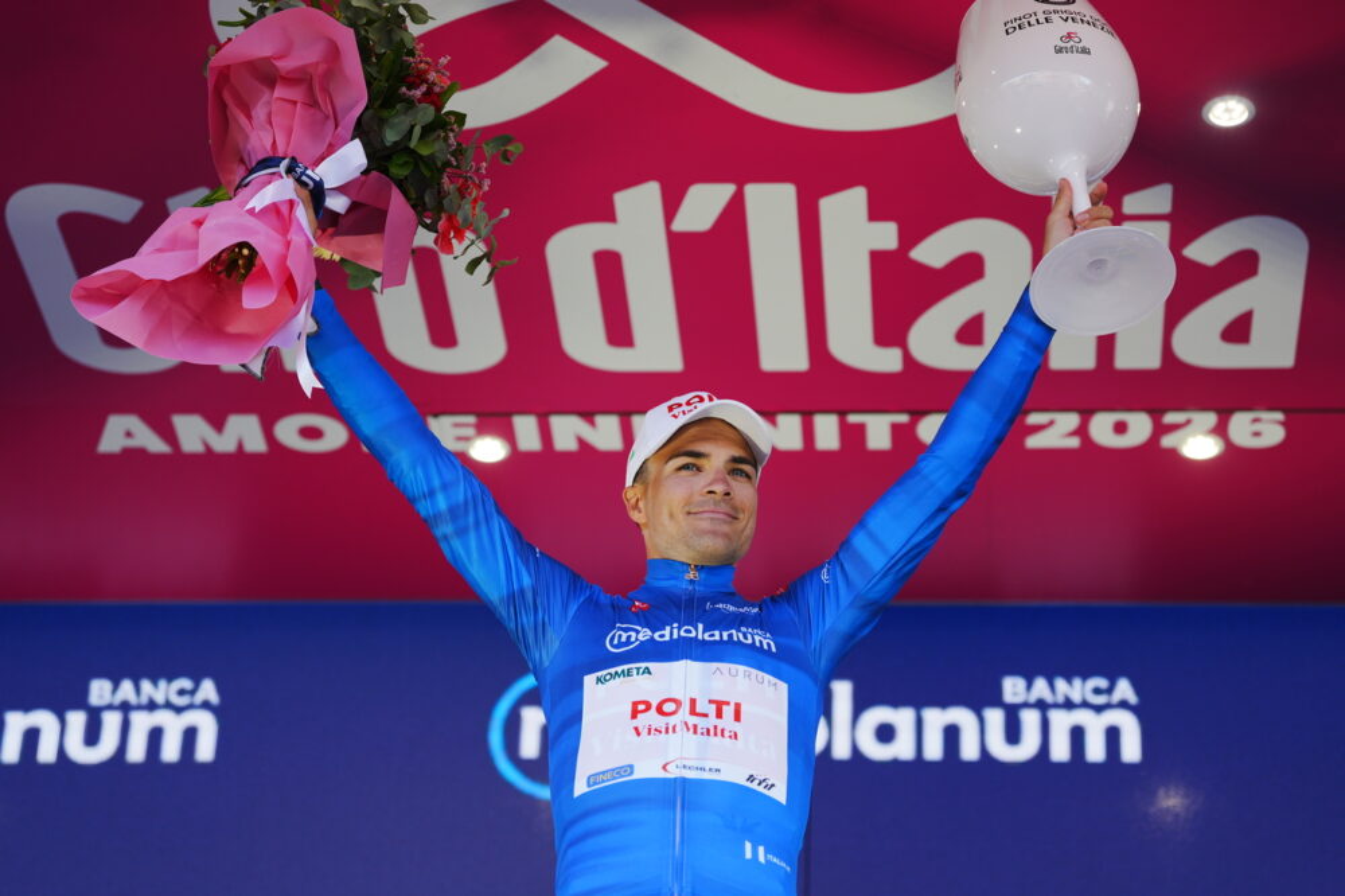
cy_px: 448
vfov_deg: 13.2
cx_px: 672
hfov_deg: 19.6
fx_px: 3884
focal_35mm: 104
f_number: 3.2
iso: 320
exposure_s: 1/500
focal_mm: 104
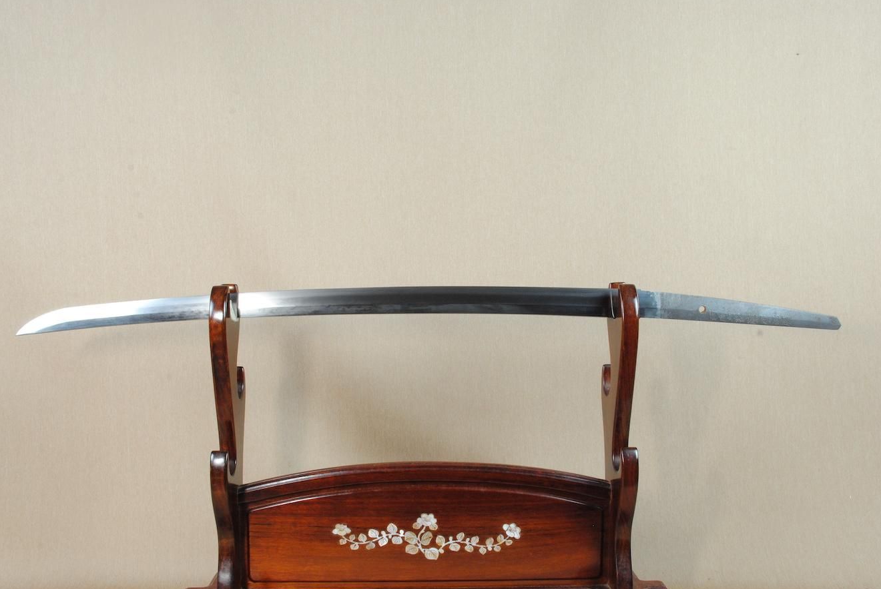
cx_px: 424
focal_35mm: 35
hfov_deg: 54.4
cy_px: 306
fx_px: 857
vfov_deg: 37.9
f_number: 11
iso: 400
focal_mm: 22
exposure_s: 1/2
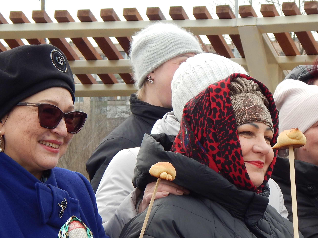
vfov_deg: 13.6
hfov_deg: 18.0
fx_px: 992
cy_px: 210
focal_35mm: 108
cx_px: 266
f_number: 4
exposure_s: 1/320
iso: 125
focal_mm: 10.9
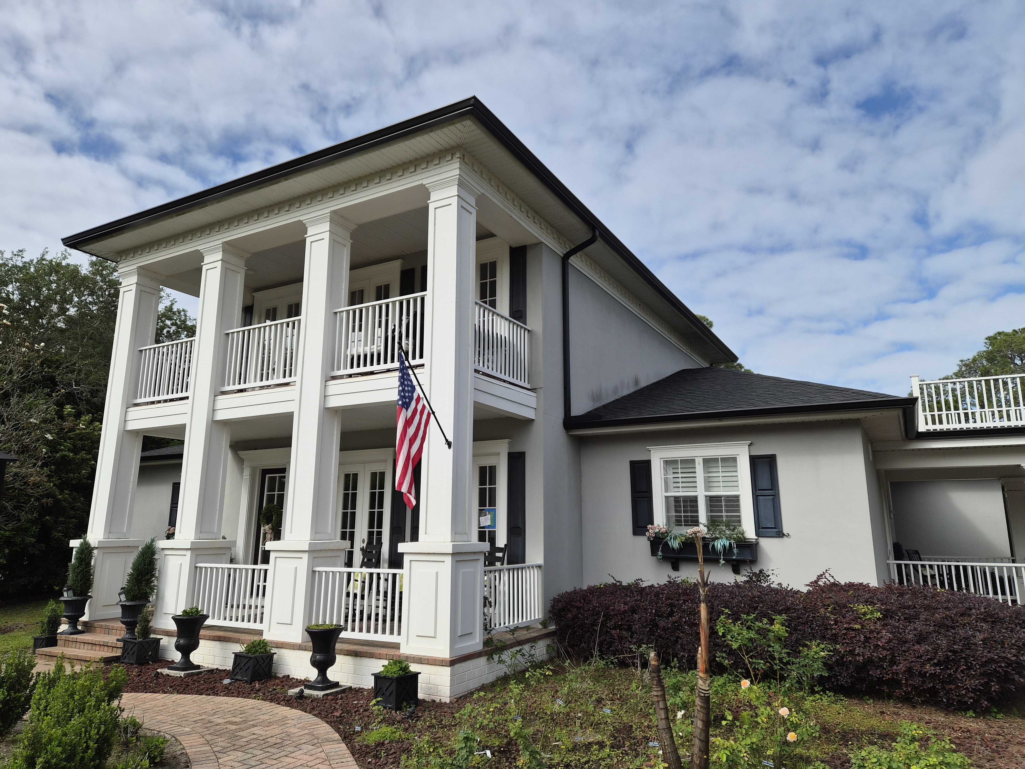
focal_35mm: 23
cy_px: 384
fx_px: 681
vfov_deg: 58.9
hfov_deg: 73.9
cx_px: 512
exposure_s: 1/5888
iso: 80
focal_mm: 5.4
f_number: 1.8
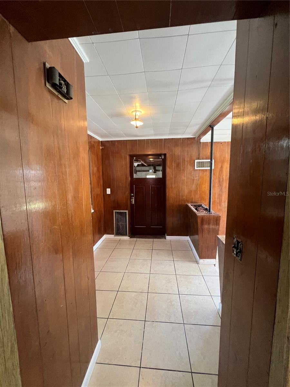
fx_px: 145
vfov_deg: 106.2
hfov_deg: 89.9
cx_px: 145
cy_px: 194
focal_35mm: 13
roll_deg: +1.2
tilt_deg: -5.8
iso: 320
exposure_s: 1/60
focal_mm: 1.57
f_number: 1.8
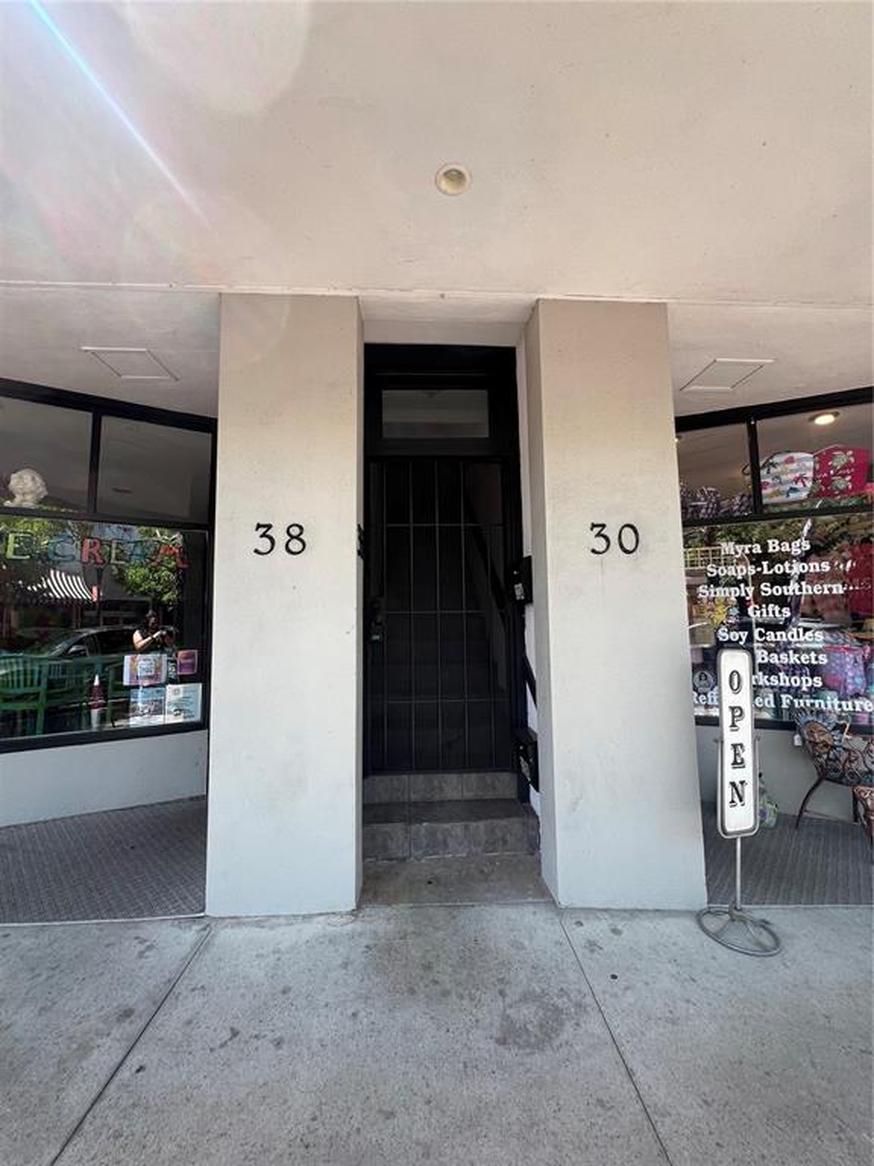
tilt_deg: +5.7
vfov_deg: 106.2
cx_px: 437
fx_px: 438
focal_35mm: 13
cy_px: 583
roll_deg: +0.9
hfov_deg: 89.9
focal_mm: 1.57
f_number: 1.8
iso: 32
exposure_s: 1/103
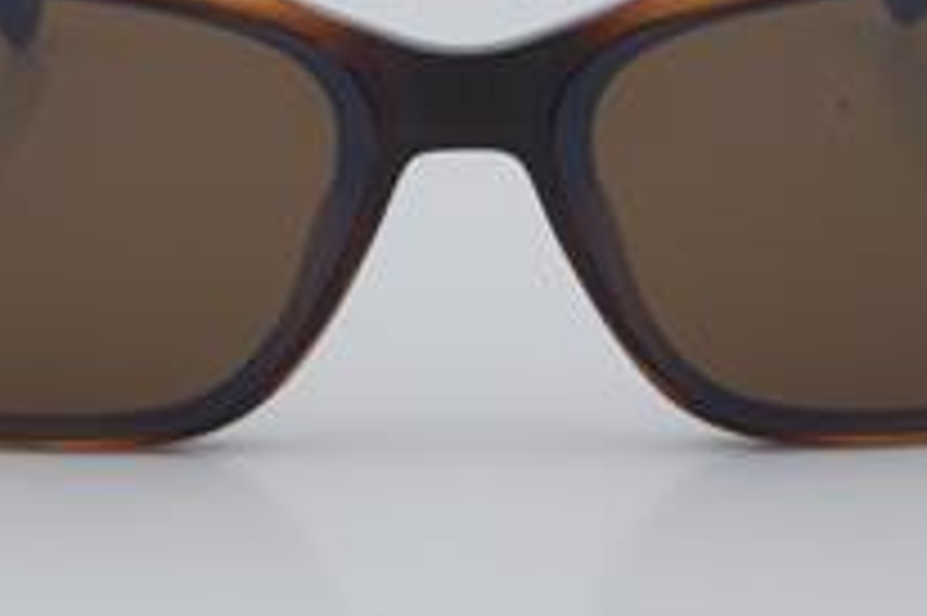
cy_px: 94
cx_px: 459
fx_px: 4116
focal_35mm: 160
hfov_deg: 12.9
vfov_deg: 8.5
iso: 100
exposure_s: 1/4
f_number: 32
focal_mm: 55
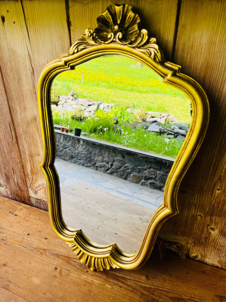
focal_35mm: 26
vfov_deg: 67.3
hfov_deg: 53.1
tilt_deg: -30.3
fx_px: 226
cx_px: 113
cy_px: 151
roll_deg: -0.9
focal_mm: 5.1
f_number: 1.6
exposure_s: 1/532
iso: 50
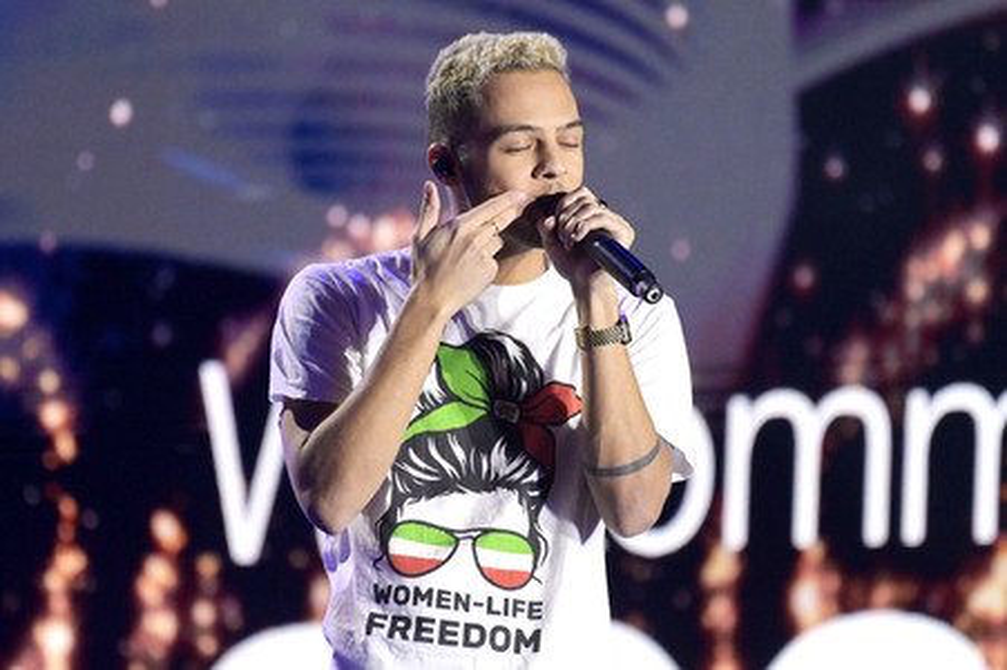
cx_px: 504
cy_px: 335
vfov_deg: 3.0
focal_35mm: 460
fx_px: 12857
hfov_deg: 4.5
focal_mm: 460
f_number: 5.6
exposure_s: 1/640
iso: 12800
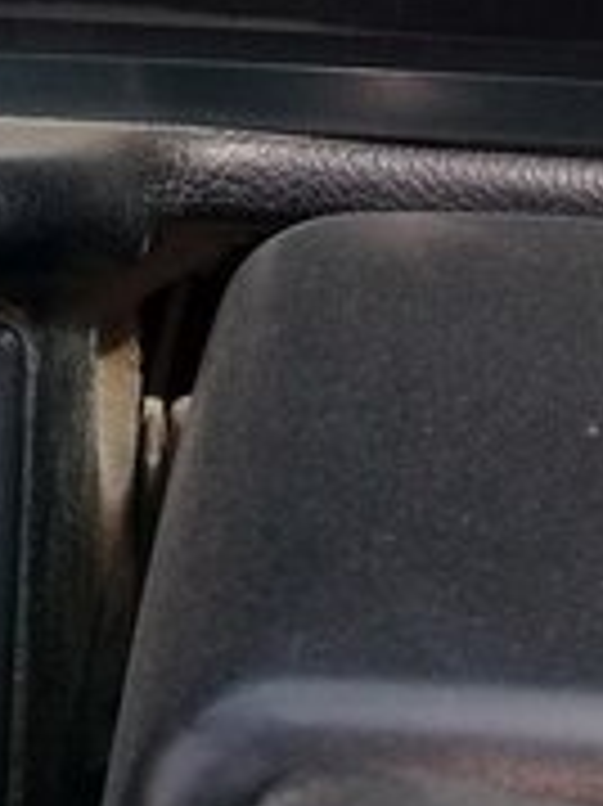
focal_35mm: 86
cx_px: 261
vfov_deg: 20.9
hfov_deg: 17.1
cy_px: -216
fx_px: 2000
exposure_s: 1/202
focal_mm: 3.3
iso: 64
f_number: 2.2
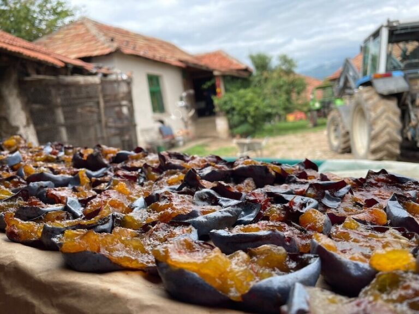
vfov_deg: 53.1
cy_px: 157
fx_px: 315
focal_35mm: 26
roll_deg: +7.5
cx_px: 210
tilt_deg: -8.8
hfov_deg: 67.3
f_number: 1.6
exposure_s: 1/523
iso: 50
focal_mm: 4.2
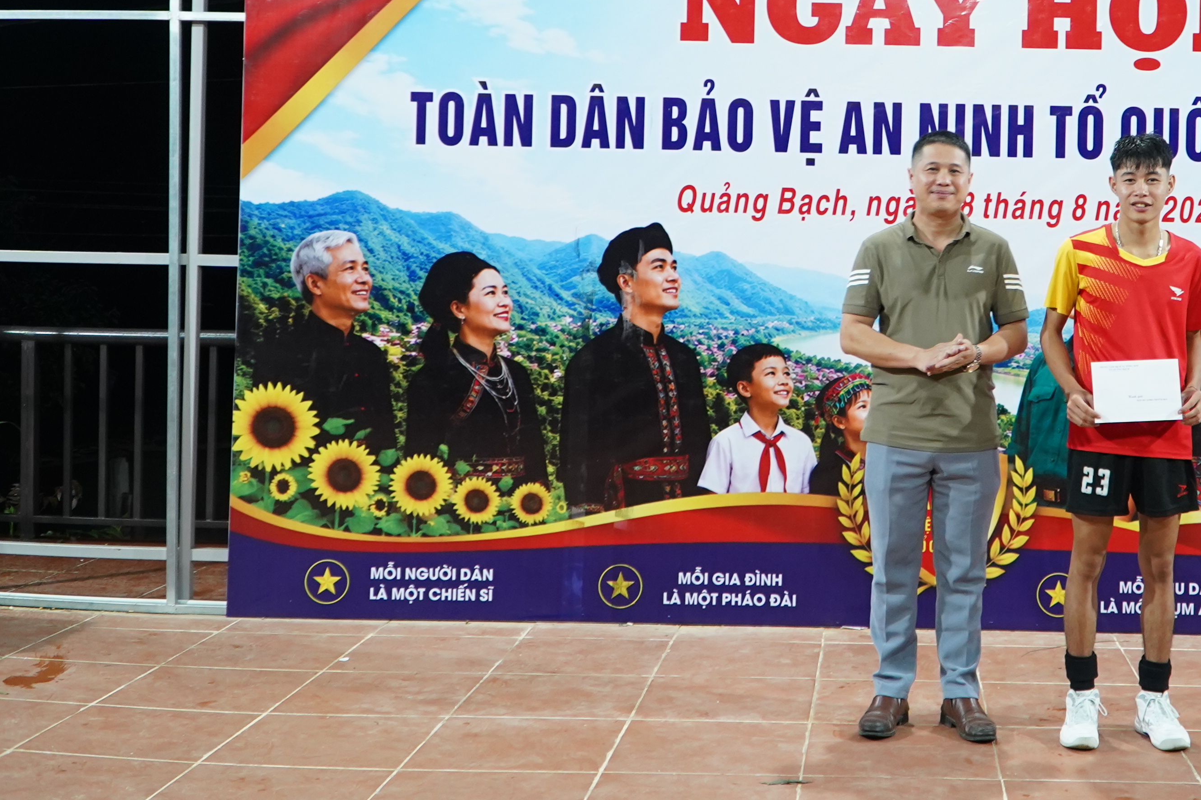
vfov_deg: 28.9
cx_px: 890
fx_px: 1534
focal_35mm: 46
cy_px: 214
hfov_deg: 41.6
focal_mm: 21
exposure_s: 1/40
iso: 2000
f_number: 4
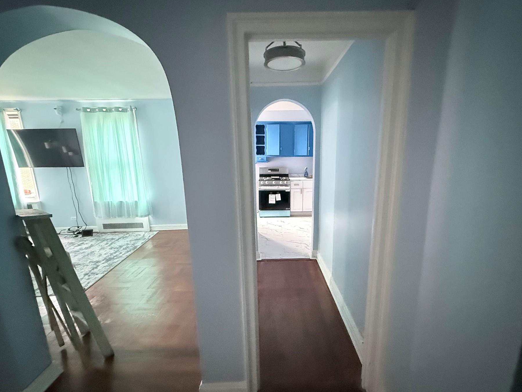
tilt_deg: -11.9
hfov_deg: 94.4
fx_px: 241
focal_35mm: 16
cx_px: 274
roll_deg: +0.0
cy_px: 206
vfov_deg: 78.1
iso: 1250
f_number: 2.2
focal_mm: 2.22
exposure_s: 1/52
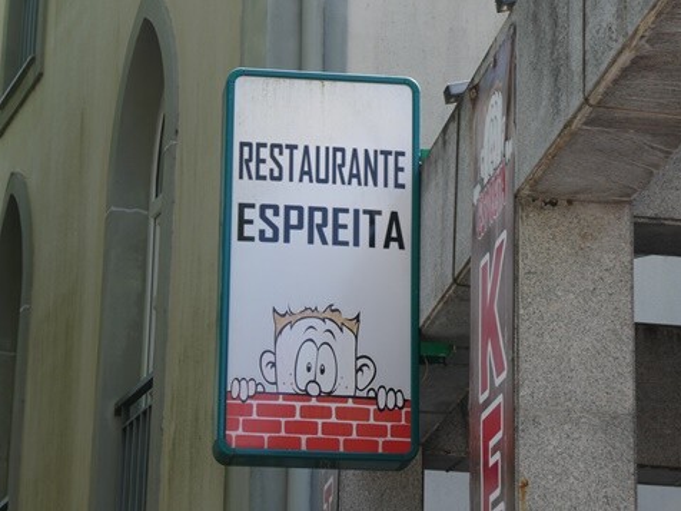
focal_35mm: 136
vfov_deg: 10.9
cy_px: 255
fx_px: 2676
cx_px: 342
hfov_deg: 14.5
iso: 80
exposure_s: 1/100
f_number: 5.3
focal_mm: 24.2
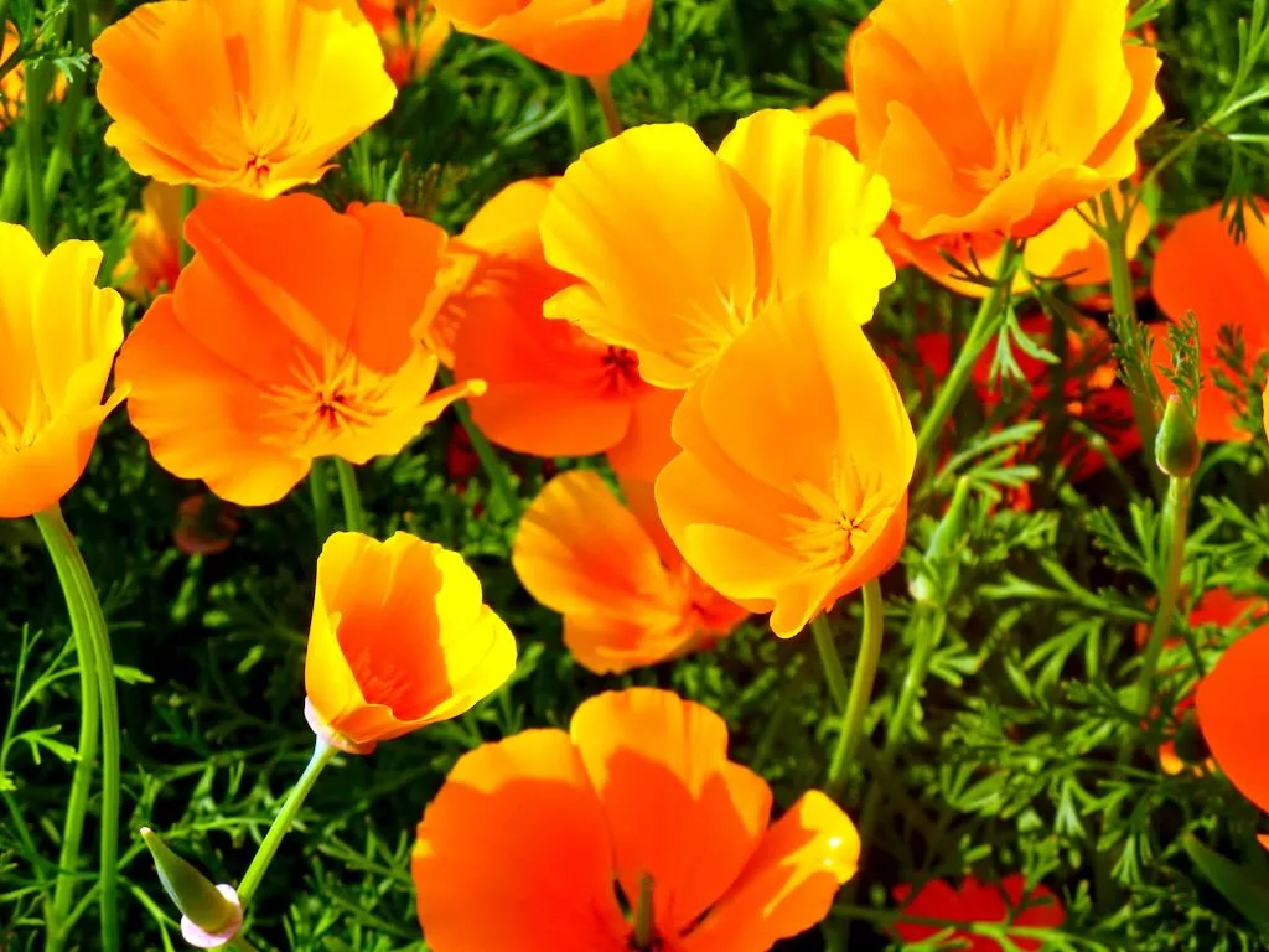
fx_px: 5572
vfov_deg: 9.8
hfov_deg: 13.0
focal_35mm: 152
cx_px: 634
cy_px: 476
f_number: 9.2
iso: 160
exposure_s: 1/303
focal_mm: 27.4
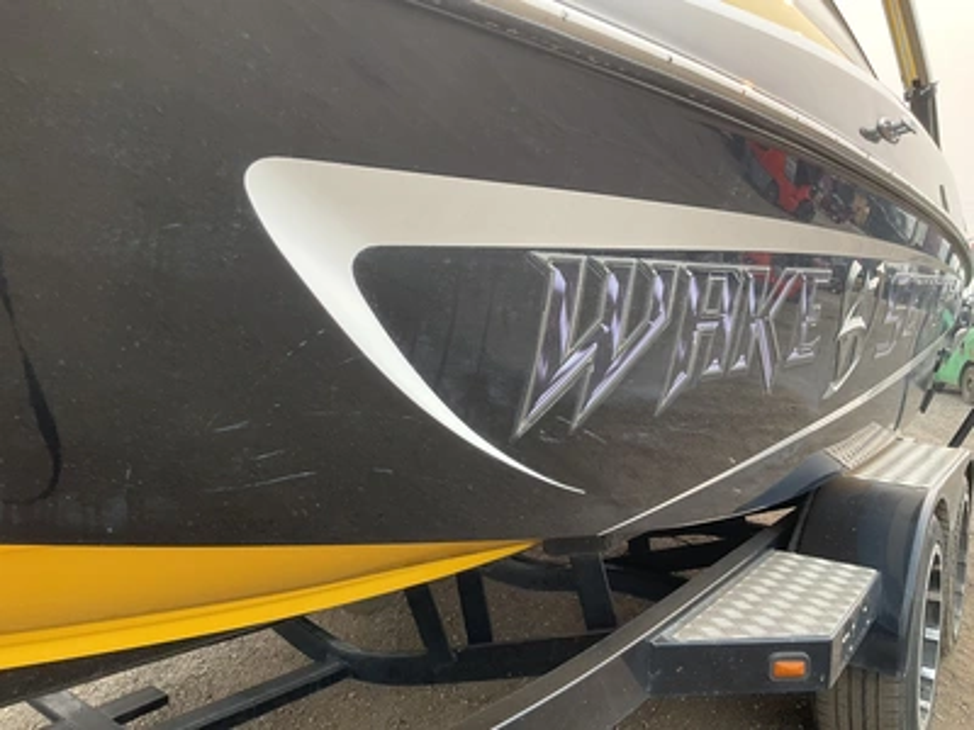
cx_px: 487
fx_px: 816
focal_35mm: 29
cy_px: 365
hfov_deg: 61.7
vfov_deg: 48.2
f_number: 1.8
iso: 32
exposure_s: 1/172
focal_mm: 3
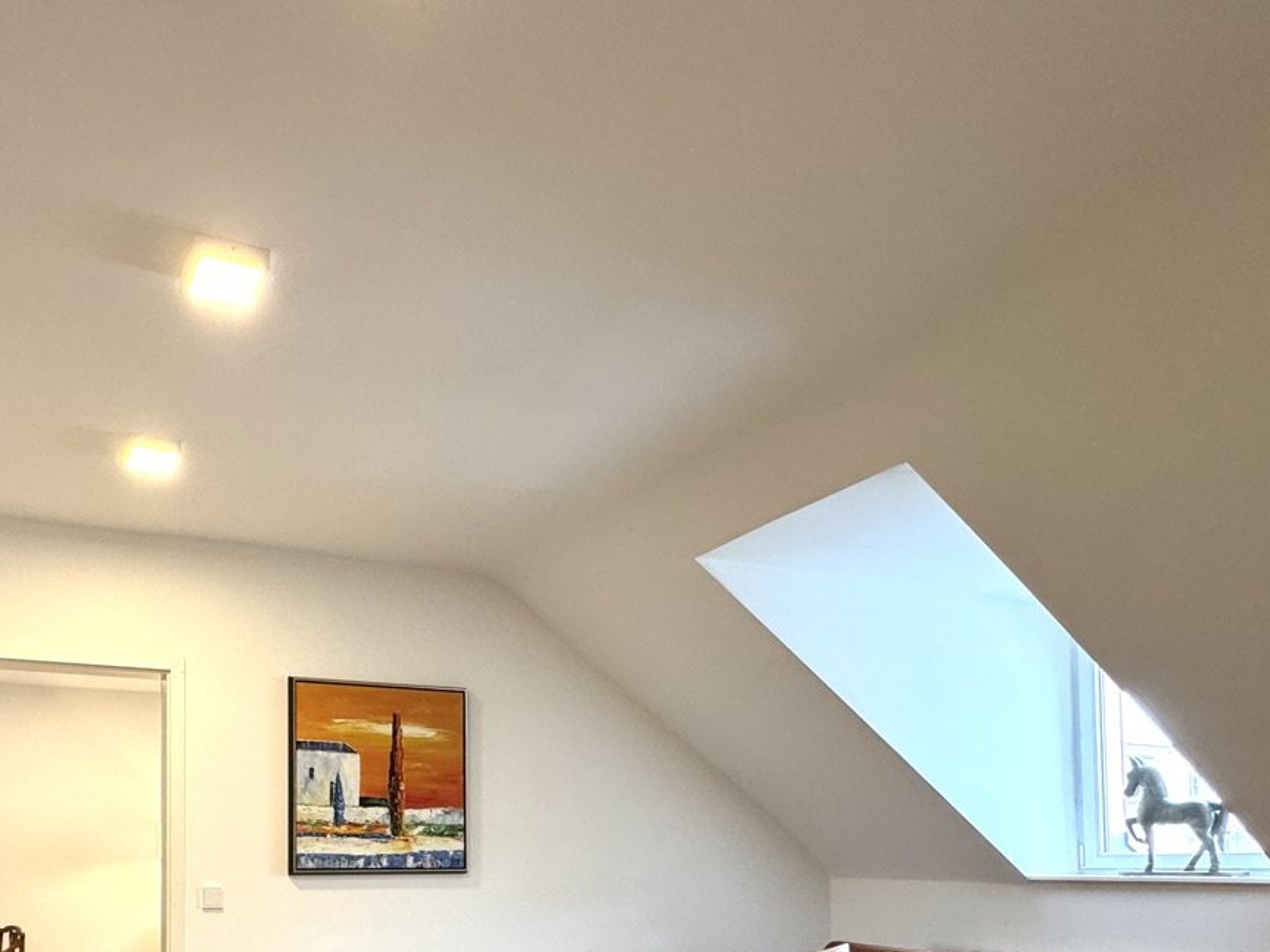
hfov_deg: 64.0
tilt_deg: +1.1
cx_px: 346
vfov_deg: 48.1
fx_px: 954
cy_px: 837
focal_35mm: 26
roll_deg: -0.1
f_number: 2.2
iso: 250
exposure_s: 1/100
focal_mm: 2.22
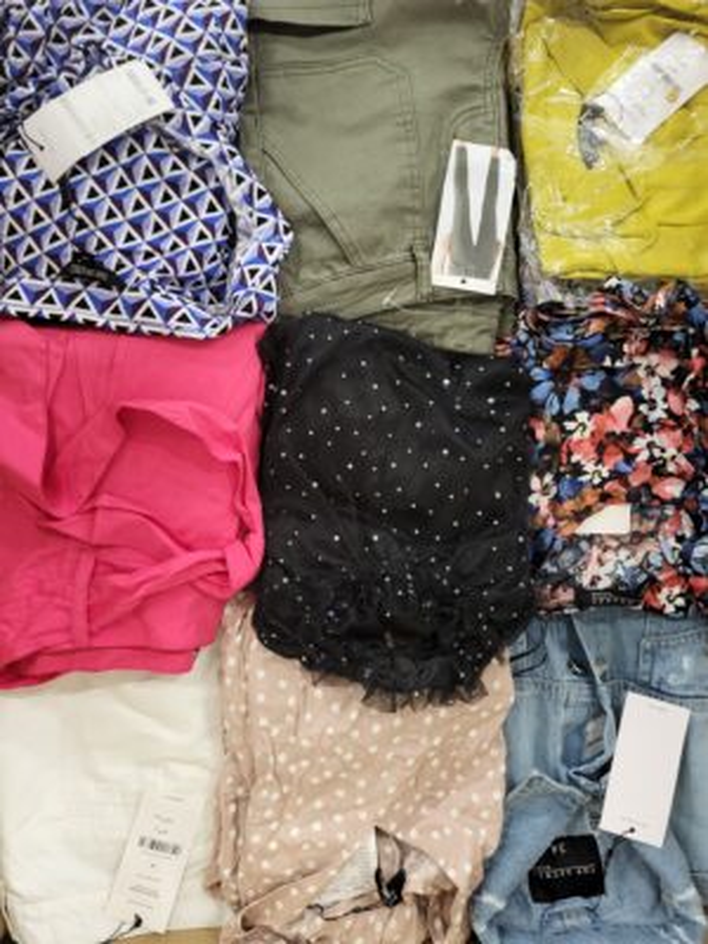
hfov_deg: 53.1
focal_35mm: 26
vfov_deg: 67.3
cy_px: 472
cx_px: 354
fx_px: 709
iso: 500
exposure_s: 1/50
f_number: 1.8
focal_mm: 5.4
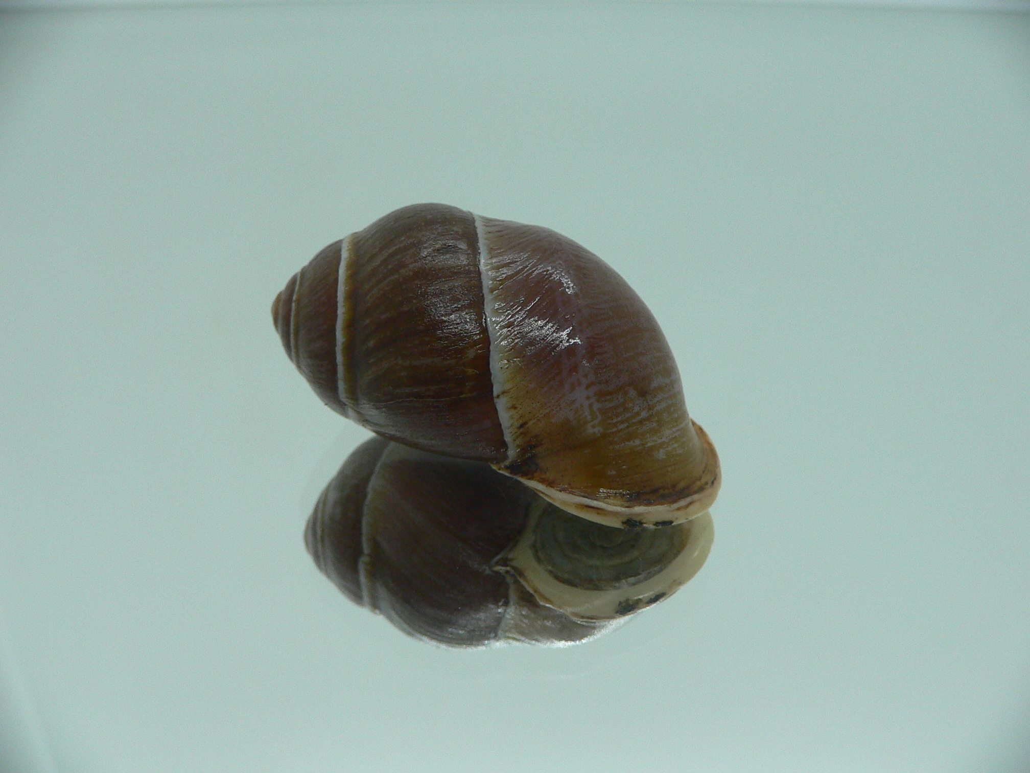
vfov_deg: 40.7
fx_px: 1041
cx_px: 515
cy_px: 386
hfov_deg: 52.6
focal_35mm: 35
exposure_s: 1/60
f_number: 2.8
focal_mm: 4.6
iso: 150
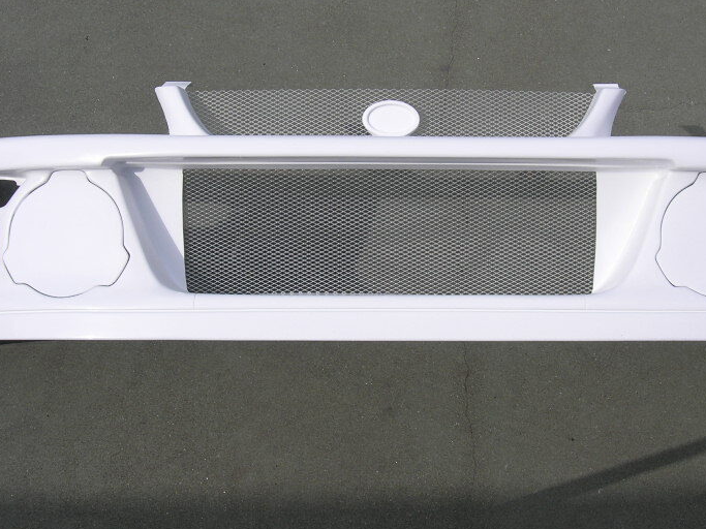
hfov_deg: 33.7
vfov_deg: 25.6
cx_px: 406
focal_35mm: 57
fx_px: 1162
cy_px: 254
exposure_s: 1/755
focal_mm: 7.8
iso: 64
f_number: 4.8
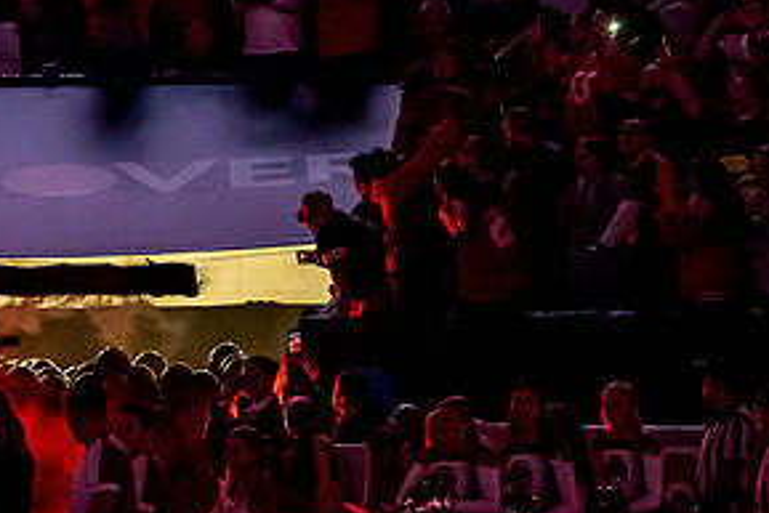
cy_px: 578
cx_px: -187
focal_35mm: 638
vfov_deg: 2.2
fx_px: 13635
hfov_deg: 3.2
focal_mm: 110
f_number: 2.8
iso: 5000
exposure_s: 1/500
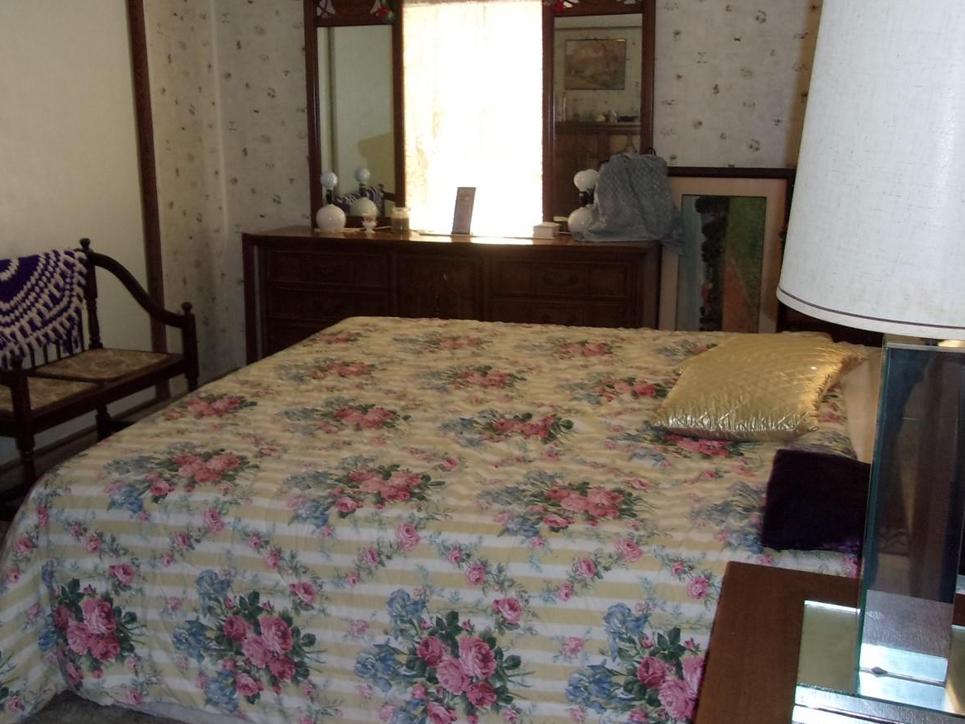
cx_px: 447
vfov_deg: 38.7
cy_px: 352
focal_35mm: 37
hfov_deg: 50.1
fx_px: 1031
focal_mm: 4.9
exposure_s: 1/34
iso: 200
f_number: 3
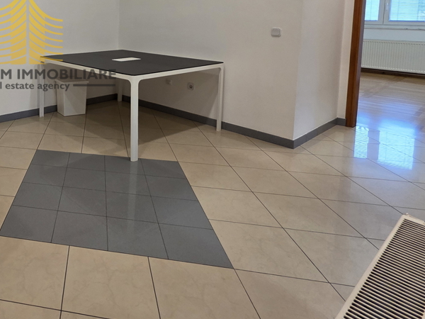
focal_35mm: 26
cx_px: 28
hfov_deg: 56.2
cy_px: 38
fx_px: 319
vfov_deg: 48.1
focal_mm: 2.2
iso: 200
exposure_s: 1/100
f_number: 1.9
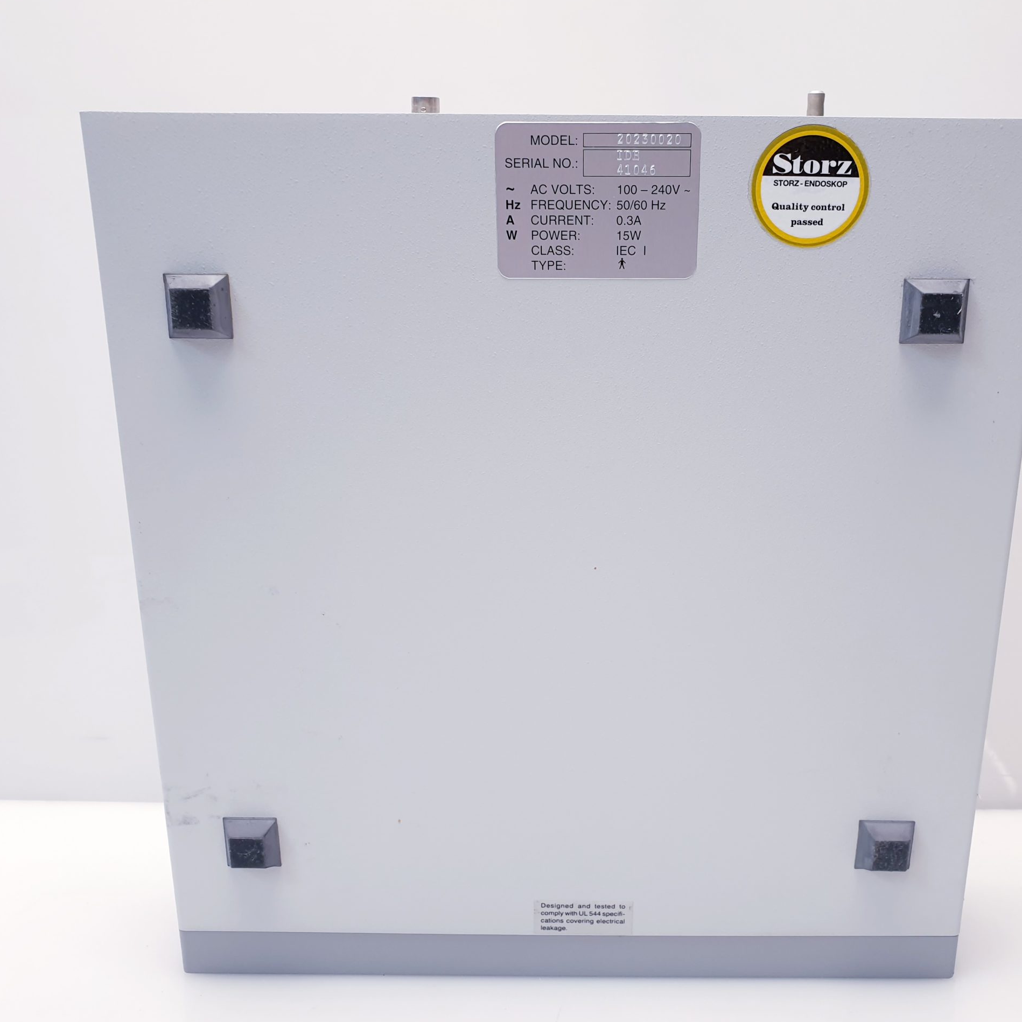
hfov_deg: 52.4
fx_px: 1035
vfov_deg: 52.5
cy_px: 510
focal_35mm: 31
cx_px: 583
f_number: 2.4
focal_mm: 4.3
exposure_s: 1/50
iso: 80
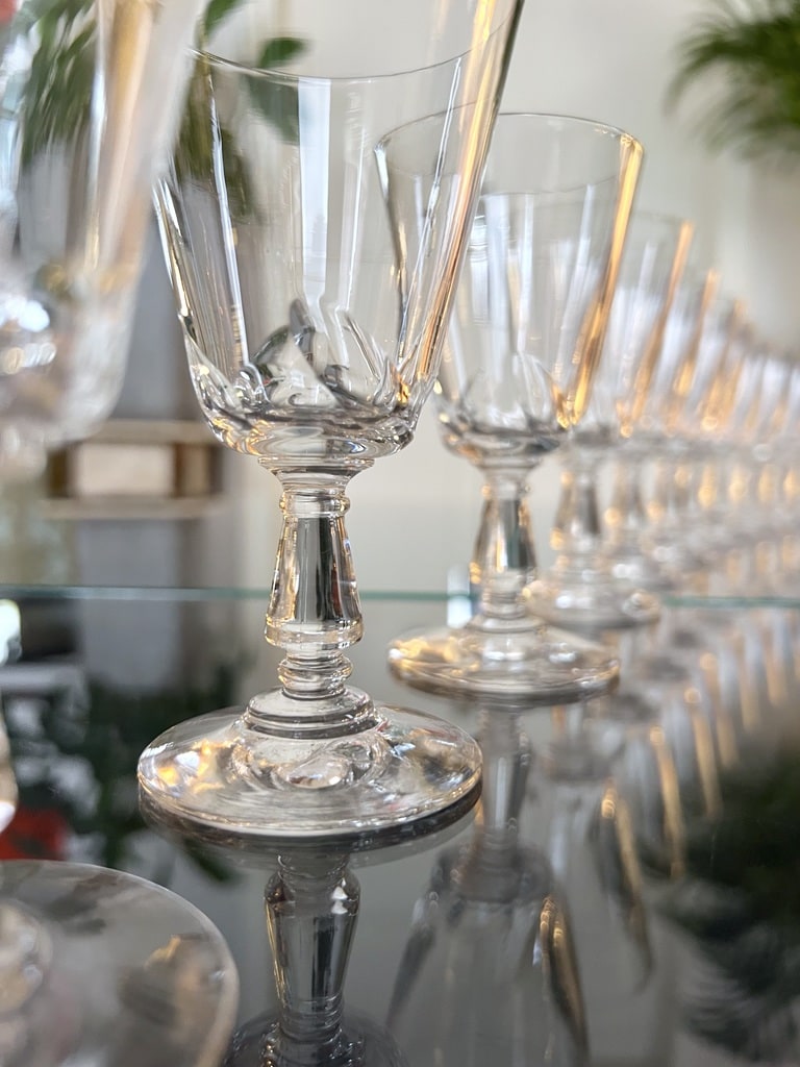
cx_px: 400
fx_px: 801
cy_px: 534
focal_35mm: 26
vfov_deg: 67.3
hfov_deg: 53.1
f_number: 1.5
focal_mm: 5.7
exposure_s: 1/50
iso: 200
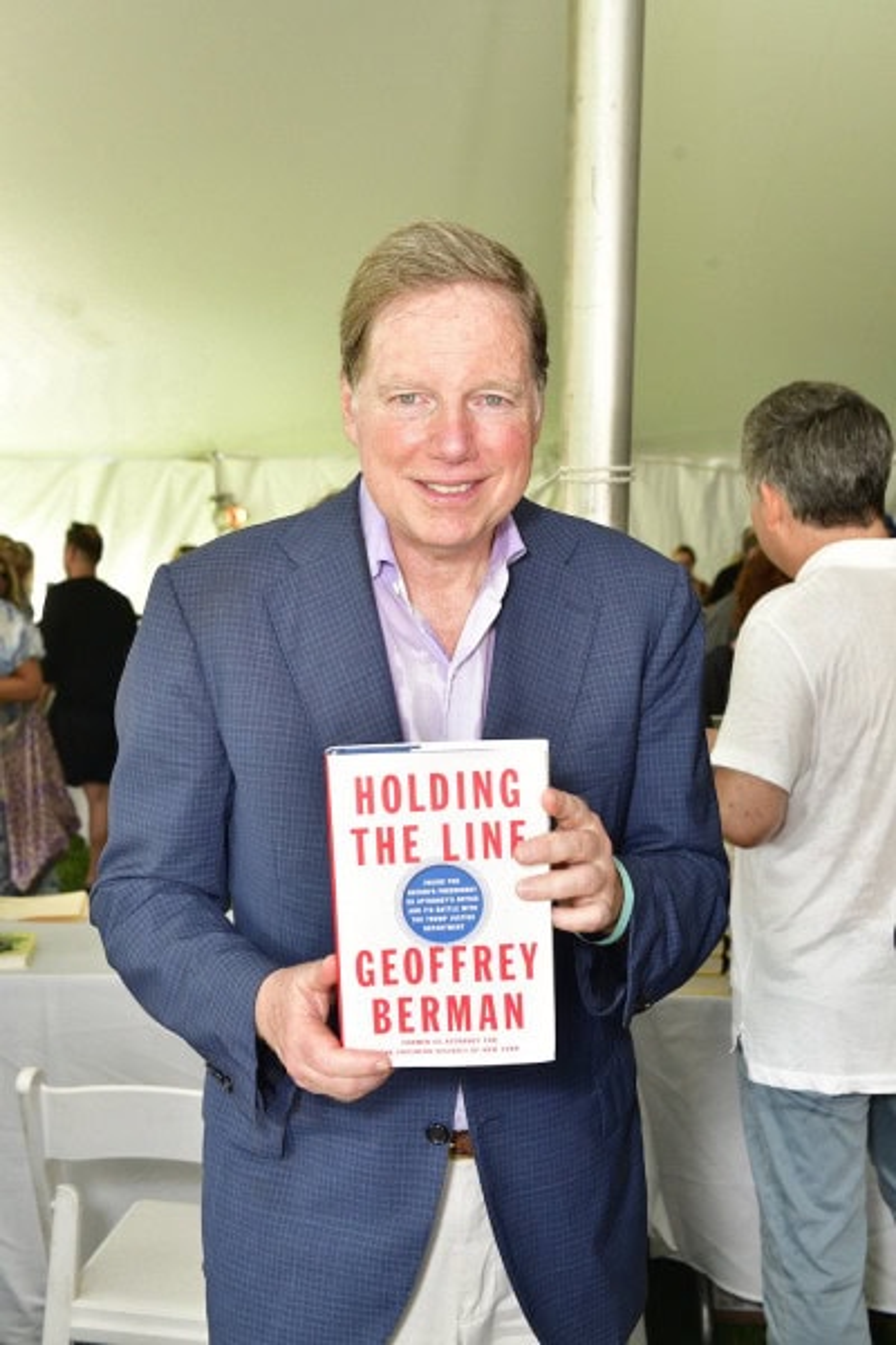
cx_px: 448
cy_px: 672
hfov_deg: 28.1
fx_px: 1792
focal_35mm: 48
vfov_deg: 41.1
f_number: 6.3
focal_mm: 48
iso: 1250
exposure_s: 1/200
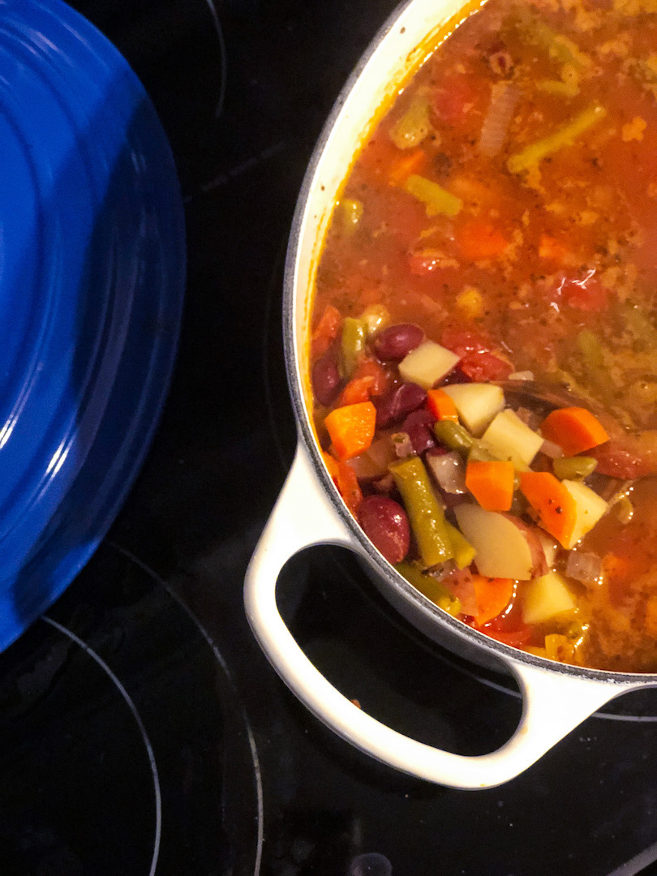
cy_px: 438
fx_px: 1442
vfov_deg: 33.8
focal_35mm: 57
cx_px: 328
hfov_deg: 25.7
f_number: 2.8
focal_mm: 6.6
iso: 1000
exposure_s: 1/30
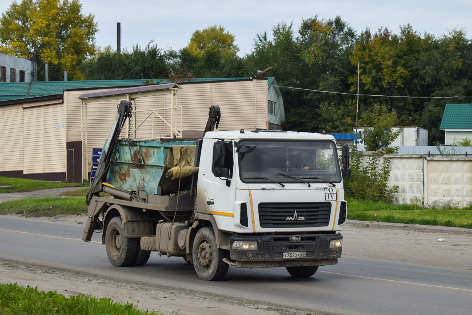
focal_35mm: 82
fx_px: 1082
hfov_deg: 24.6
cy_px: 158
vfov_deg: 16.6
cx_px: 236
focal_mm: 55
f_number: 6.3
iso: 200
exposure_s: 1/800
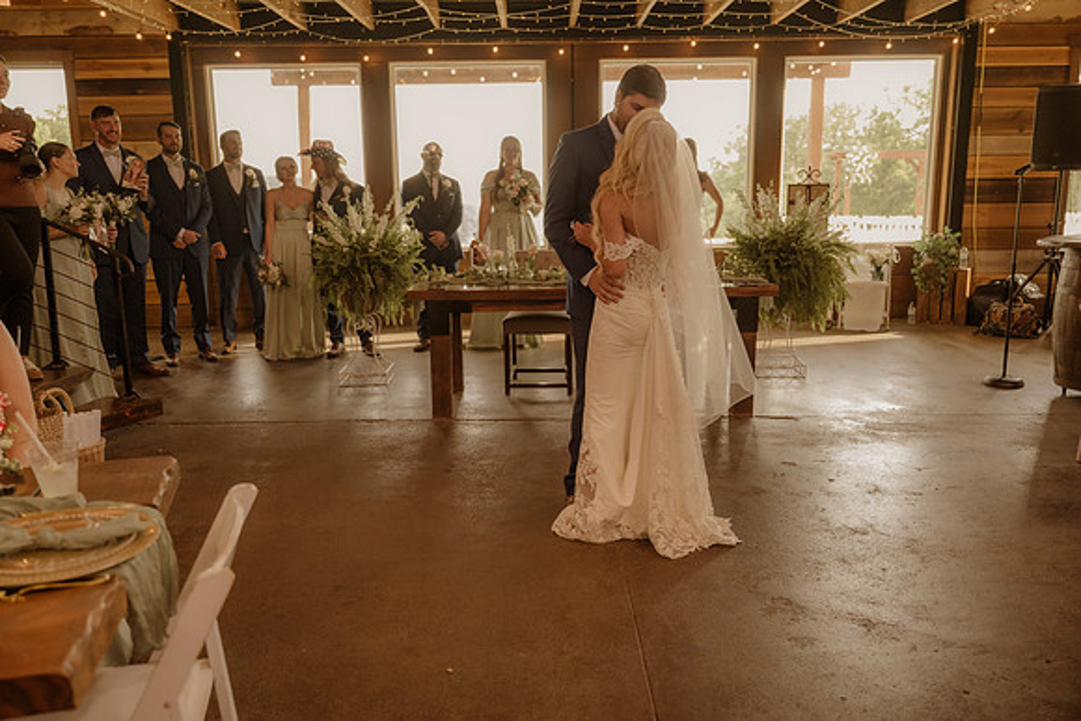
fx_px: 901
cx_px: 540
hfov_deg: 61.9
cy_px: 360
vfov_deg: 43.6
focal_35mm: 30
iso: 1000
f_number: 2.8
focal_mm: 30
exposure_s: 1/250
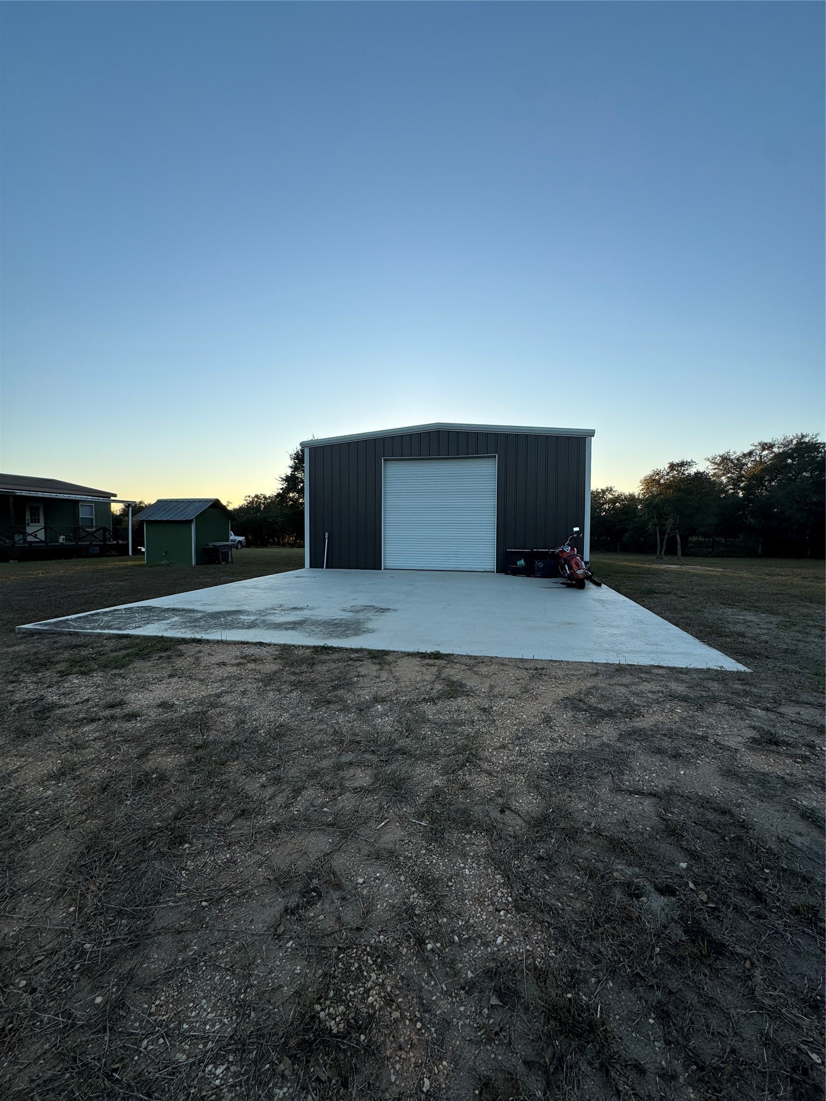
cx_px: 413
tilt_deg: -2.4
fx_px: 445
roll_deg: +0.1
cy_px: 550
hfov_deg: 85.7
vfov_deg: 102.1
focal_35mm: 14
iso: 40
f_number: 2.2
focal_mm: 2.22
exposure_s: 1/518
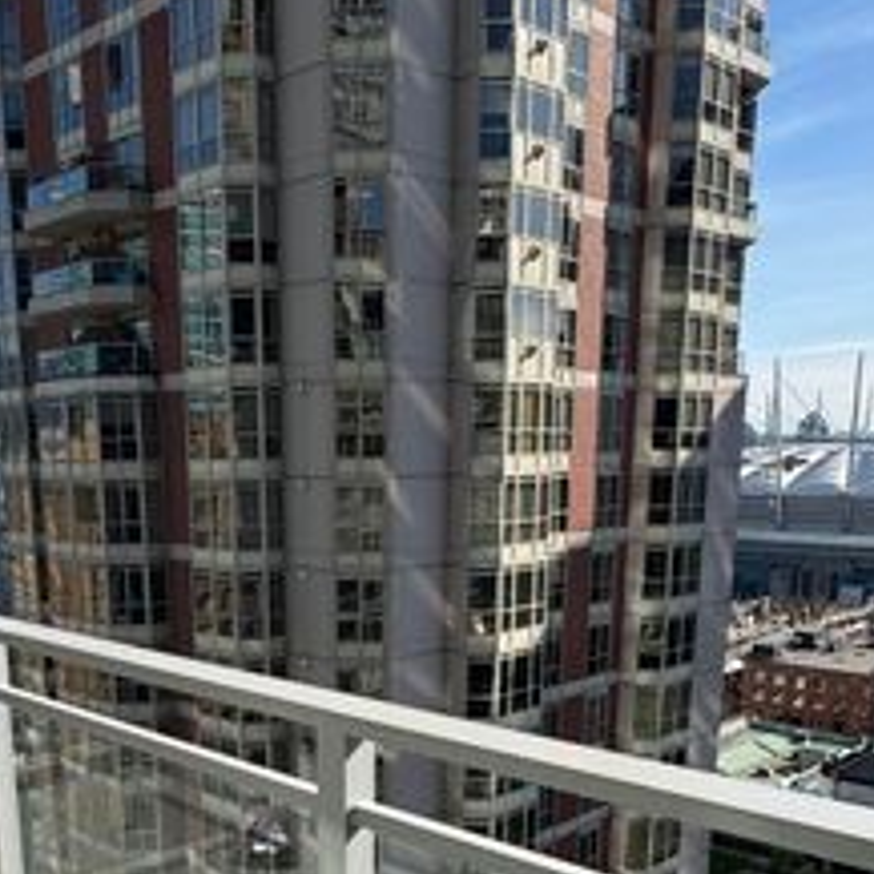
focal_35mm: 38
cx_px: 294
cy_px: 711
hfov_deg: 43.3
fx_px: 1085
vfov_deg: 41.8
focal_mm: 2.22
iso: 40
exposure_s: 1/1034
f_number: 2.2
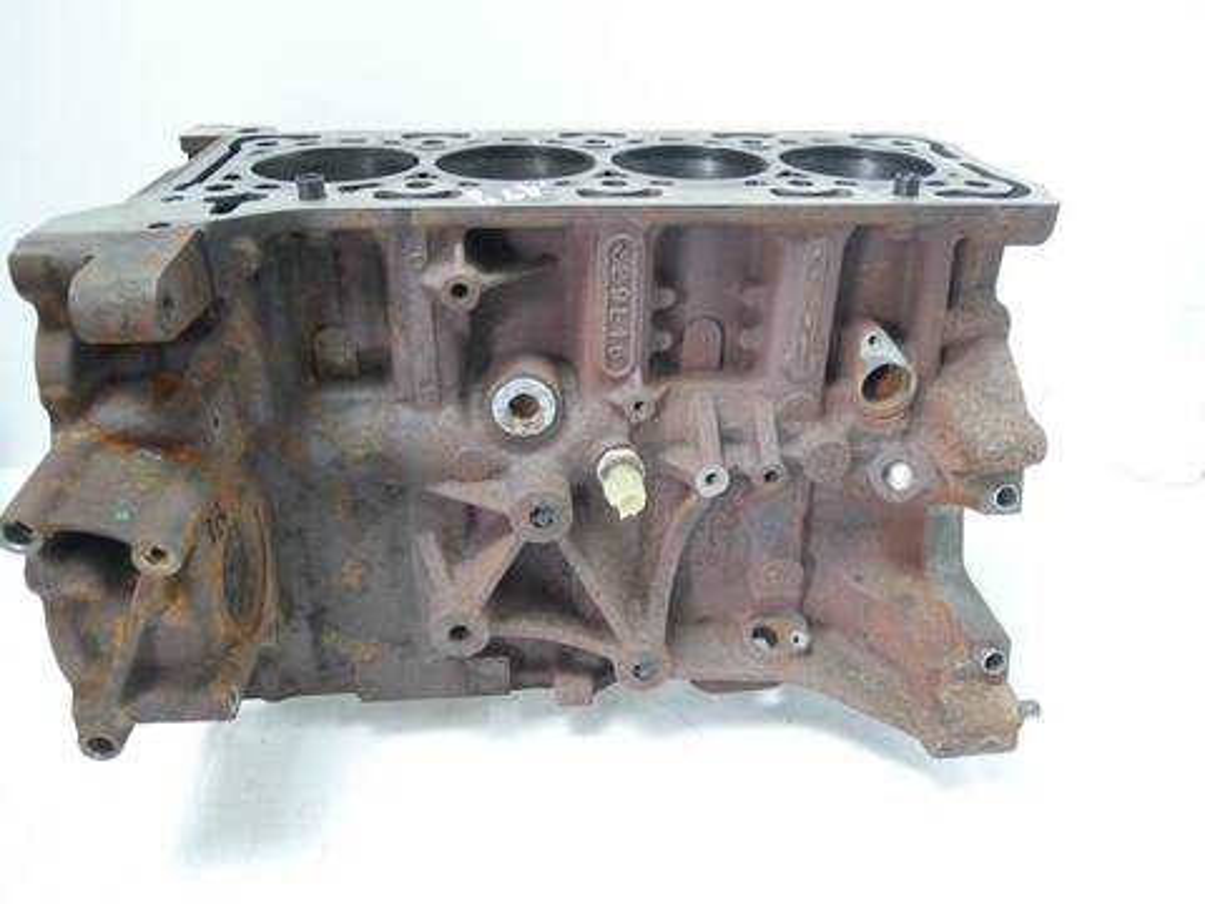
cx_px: 602
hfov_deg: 71.6
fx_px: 835
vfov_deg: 56.8
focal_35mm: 24
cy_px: 452
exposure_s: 1/60
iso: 1600
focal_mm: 12
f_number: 3.5
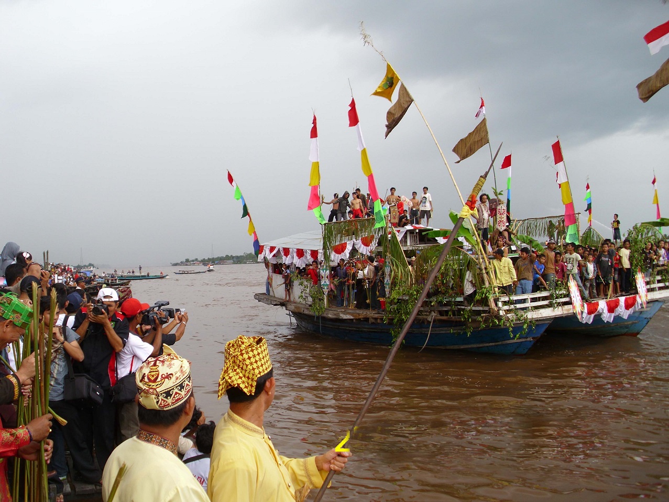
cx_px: 334
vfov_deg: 40.7
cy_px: 251
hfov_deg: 52.6
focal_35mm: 35
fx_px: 676
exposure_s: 1/117
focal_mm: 6.2
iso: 50
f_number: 3
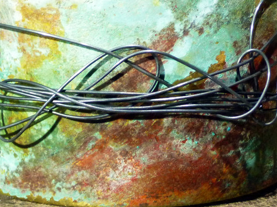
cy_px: 100
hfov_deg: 12.4
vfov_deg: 9.3
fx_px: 1272
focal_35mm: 159
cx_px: 132
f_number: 5.4
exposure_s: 1/60
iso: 400
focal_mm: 12.6
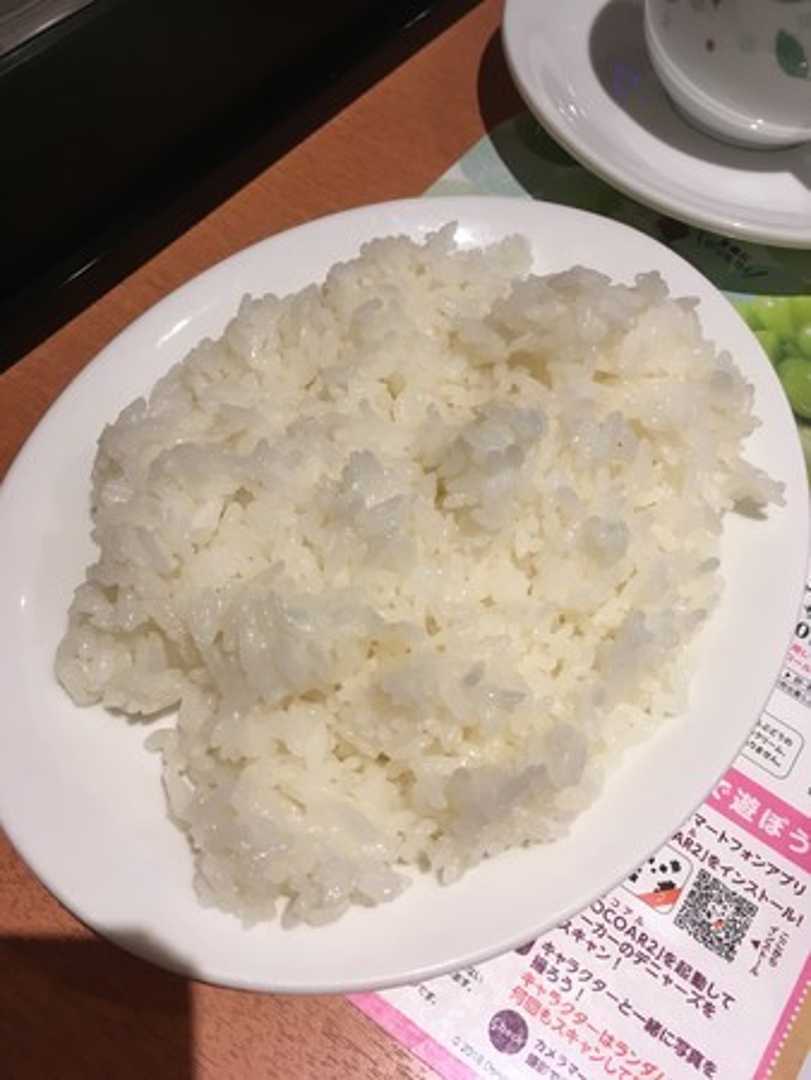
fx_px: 905
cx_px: 406
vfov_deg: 61.6
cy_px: 540
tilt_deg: -59.9
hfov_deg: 48.3
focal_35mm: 29
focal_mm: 4.15
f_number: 2.2
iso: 80
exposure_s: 1/33
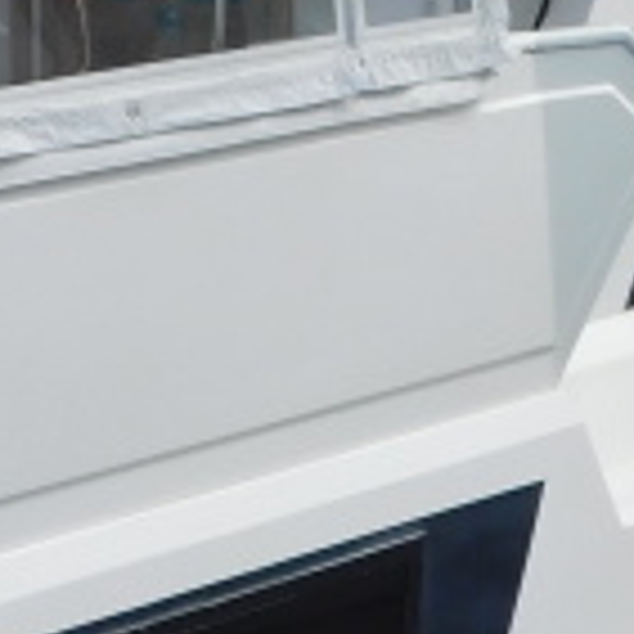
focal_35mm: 181
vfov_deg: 9.7
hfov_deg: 9.5
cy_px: 310
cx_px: -99
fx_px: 3751
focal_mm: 6.3
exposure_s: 1/1250
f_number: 3.5
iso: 125
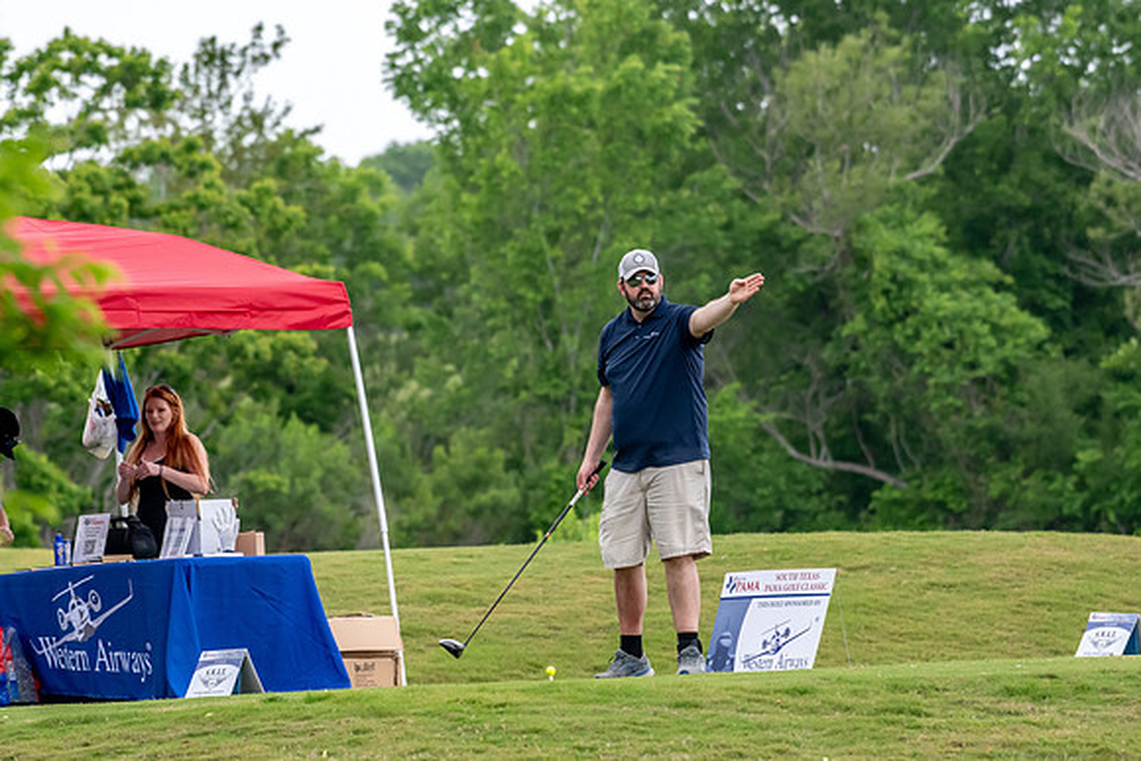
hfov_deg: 5.1
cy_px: 380
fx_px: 12839
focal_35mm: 405
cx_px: 570
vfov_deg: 3.4
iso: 1600
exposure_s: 1/2000
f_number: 5.6
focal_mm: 270
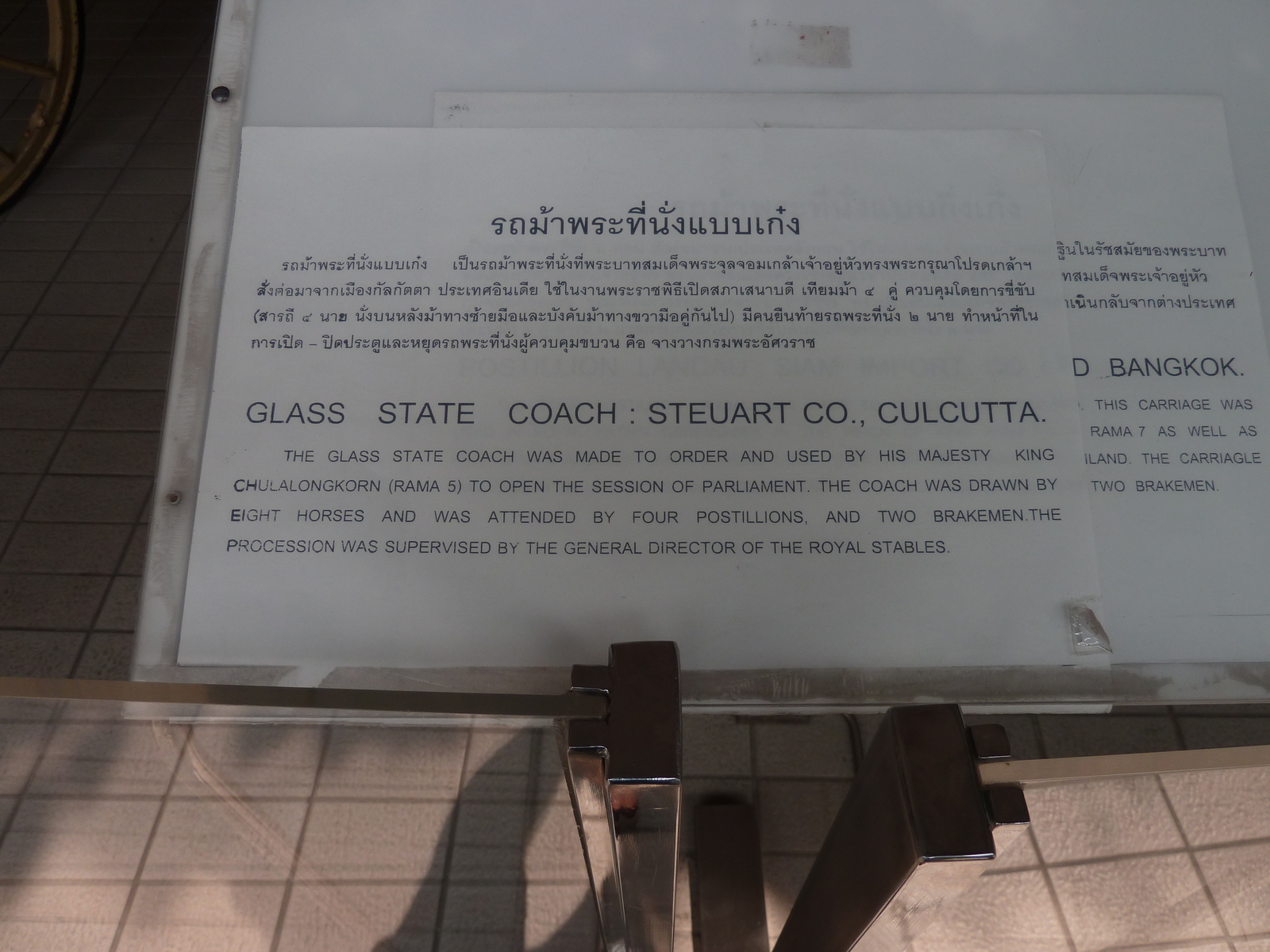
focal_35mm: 25
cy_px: 476
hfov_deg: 69.4
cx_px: 635
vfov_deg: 54.9
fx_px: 917
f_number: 3.3
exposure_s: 1/500
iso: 80
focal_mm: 4.1
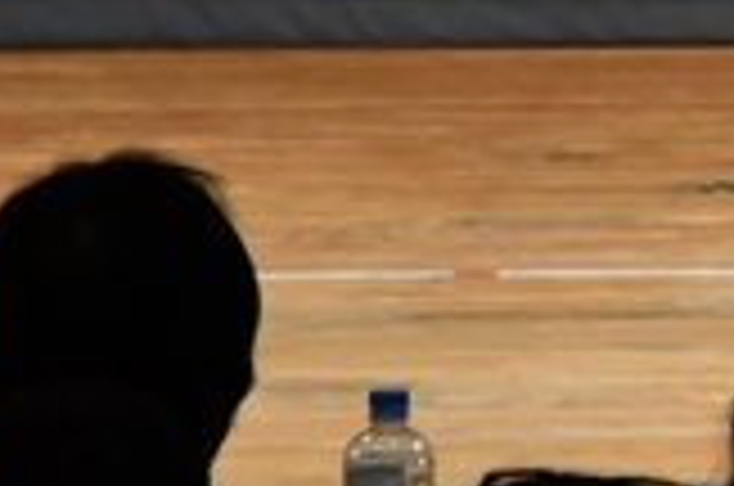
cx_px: 1623
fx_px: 26169
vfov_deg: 1.1
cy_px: -644
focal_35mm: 1286
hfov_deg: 1.6
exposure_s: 1/400
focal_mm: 180
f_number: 5.6
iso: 6400
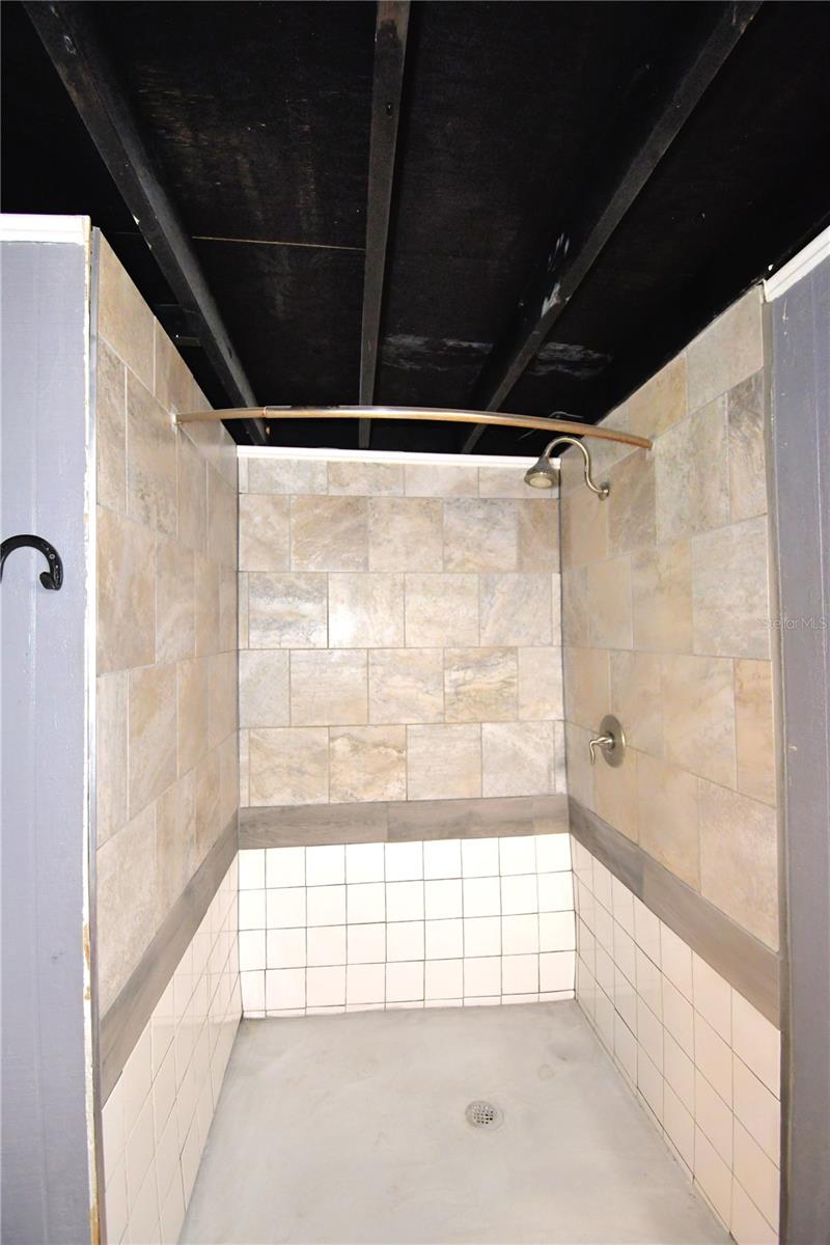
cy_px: 622
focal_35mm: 15
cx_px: 415
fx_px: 519
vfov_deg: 100.4
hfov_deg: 77.3
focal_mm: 10
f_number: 4.5
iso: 1000
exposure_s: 1/30
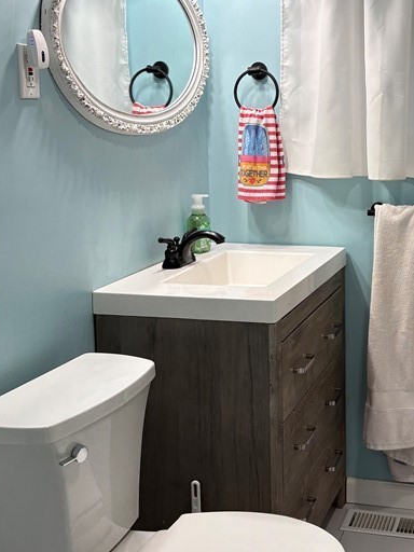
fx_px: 829
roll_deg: +0.4
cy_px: 216
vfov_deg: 36.7
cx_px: 318
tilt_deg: -7.3
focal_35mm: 52
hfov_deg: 27.6
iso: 80
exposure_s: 1/120
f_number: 1.6
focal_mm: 5.96
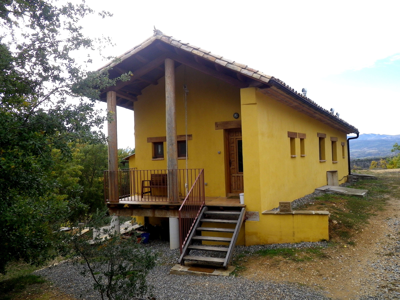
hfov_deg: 63.4
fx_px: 324
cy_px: 150
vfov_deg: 49.7
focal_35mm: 28
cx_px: 200
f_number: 4.2
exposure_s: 1/200
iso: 80
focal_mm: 5
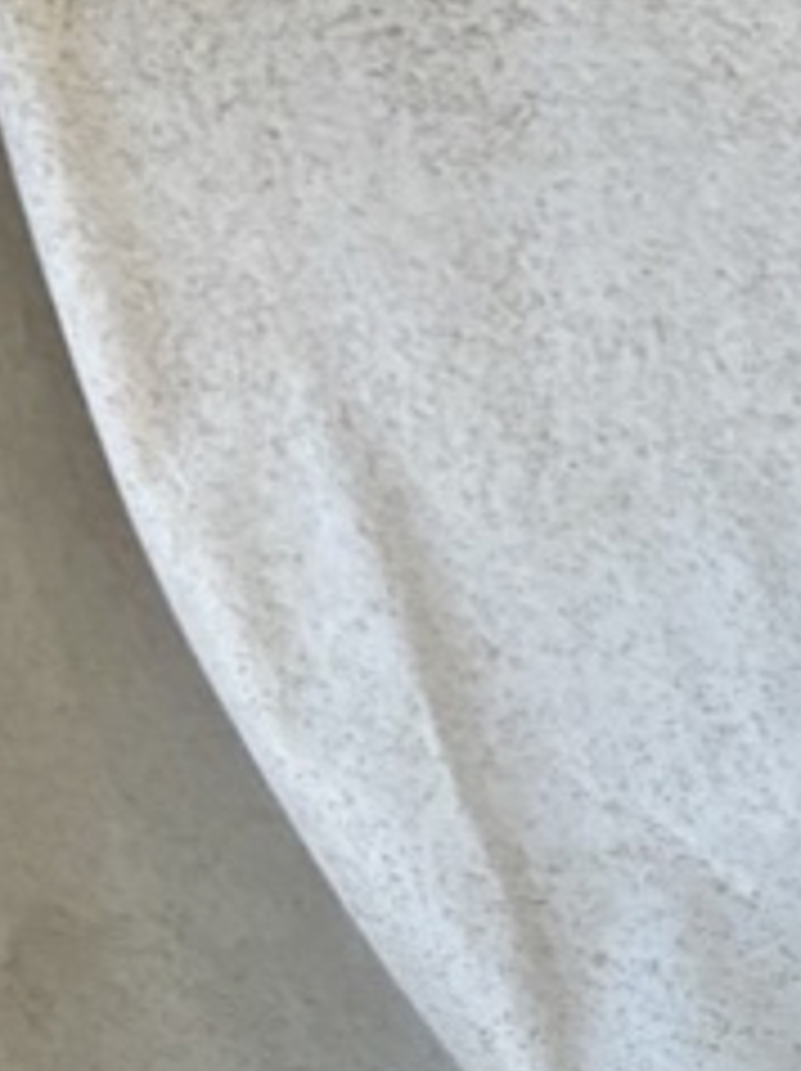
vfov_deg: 10.0
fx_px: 5316
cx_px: 79
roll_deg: +4.0
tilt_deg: -3.8
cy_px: -1521
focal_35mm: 172
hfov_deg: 8.6
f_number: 1.6
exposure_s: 1/60
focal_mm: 5.96
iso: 160
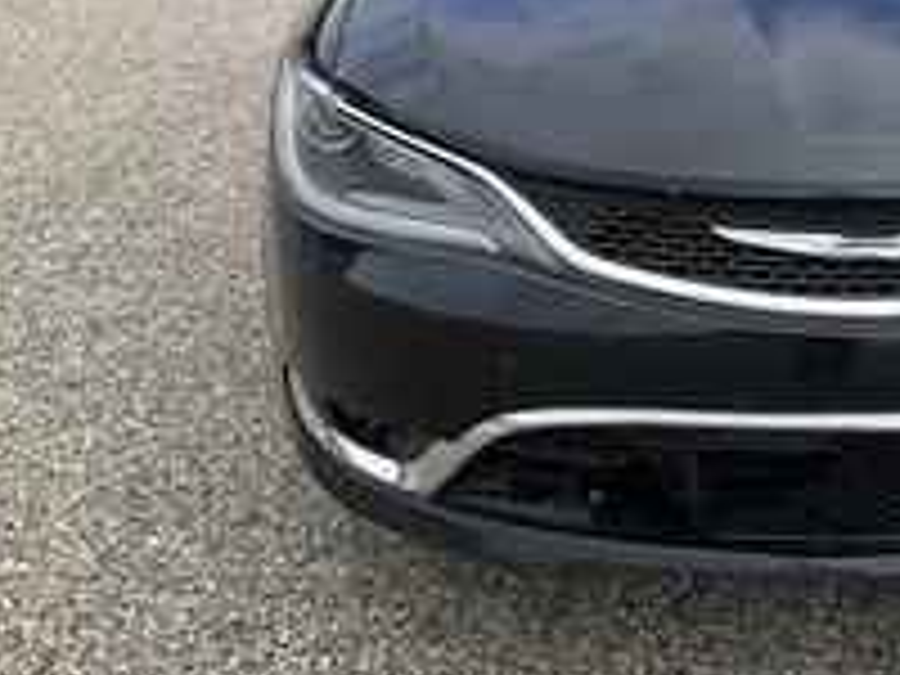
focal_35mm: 58
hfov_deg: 31.4
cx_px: 842
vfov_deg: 24.9
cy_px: 158
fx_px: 1508
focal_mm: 3
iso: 25
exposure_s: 1/944
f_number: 1.8
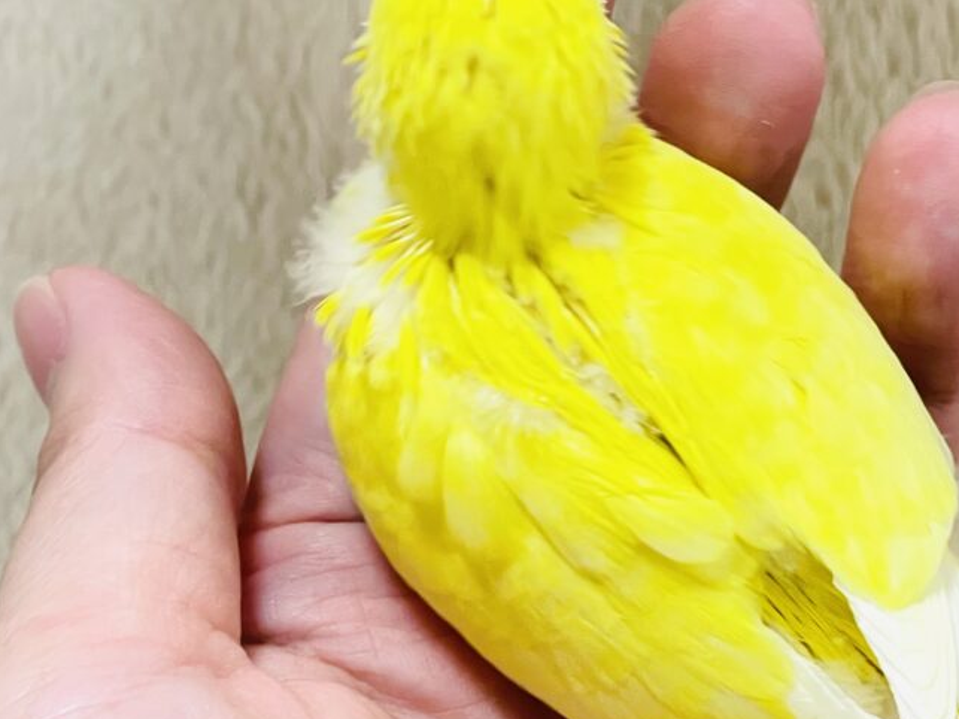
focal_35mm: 97
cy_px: 407
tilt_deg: -64.6
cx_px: 770
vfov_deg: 15.2
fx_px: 2687
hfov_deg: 20.0
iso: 125
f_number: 2
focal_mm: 6
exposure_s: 1/99
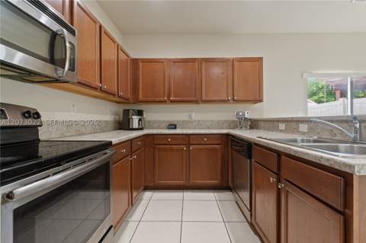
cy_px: 122
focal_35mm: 15
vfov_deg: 77.2
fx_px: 152
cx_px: 183
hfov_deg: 100.4
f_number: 9
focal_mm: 10
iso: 100
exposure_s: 13
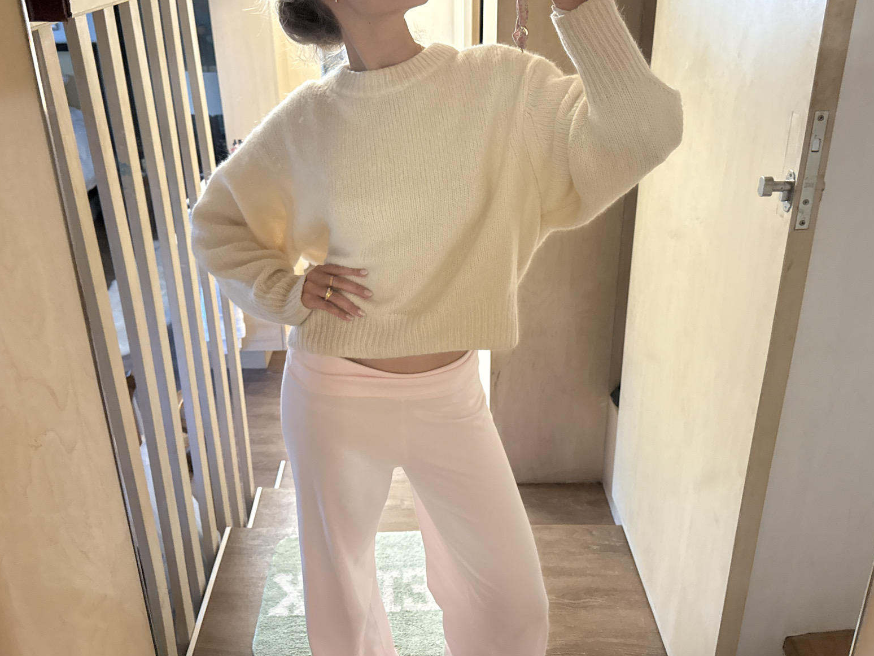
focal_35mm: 31
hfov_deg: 58.4
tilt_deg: -21.2
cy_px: 241
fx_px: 783
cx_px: 434
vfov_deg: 45.0
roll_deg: +1.6
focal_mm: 6.76
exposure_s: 1/60
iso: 500
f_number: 1.78
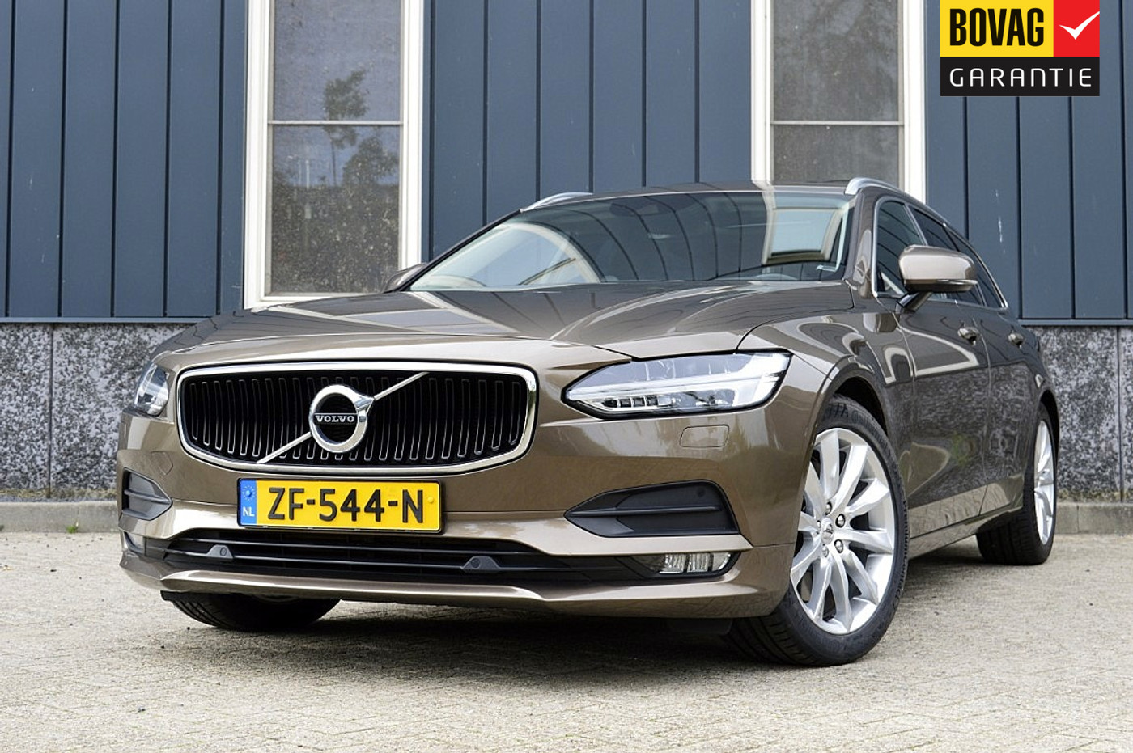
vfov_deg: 25.0
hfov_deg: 36.9
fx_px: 1698
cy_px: 376
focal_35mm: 54
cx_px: 566
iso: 400
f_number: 9
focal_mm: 36
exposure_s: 1/125
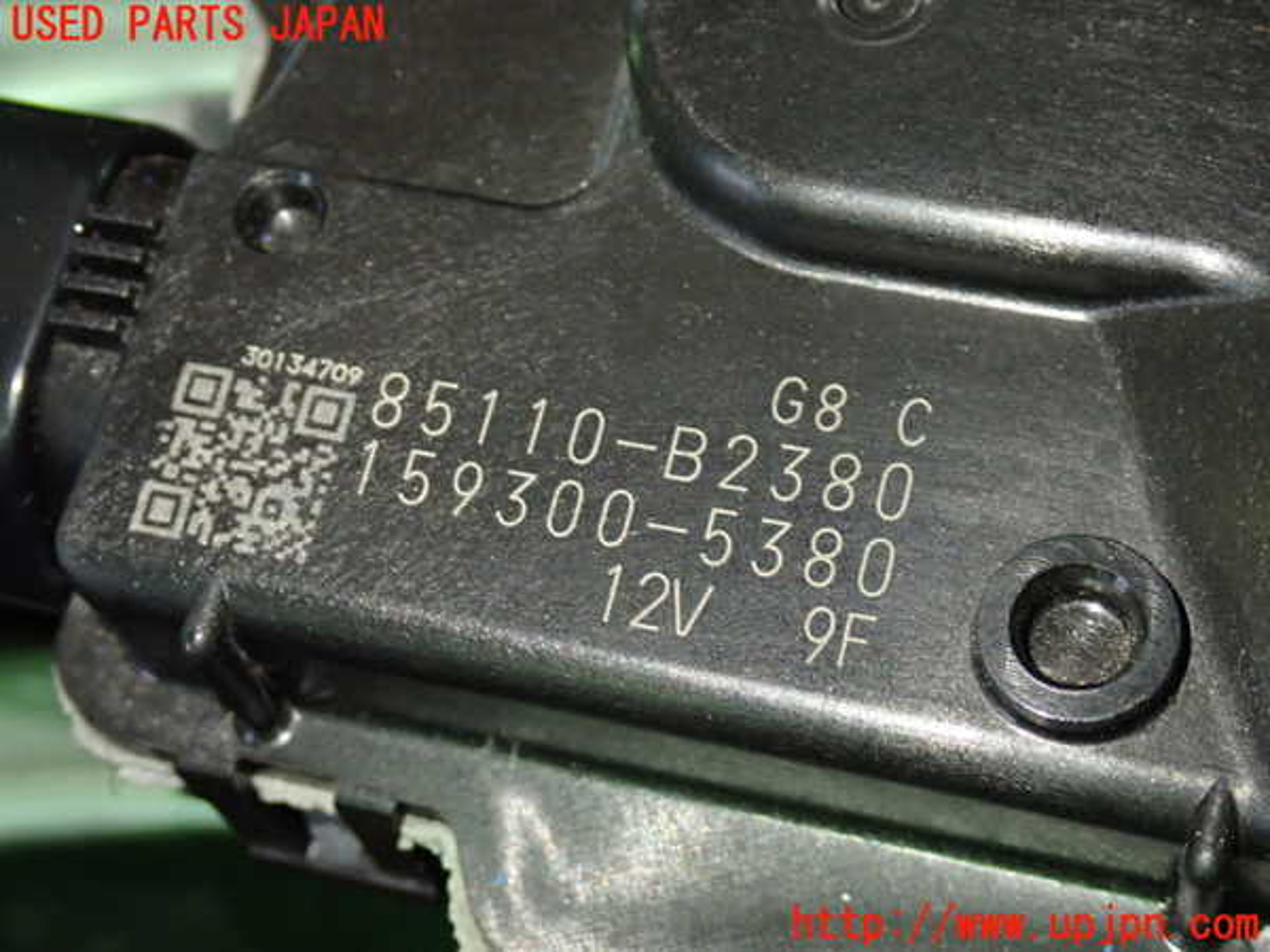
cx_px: 635
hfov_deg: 29.0
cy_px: 476
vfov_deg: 21.9
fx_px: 2458
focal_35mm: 67
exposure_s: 1/30
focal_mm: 11.88
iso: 800
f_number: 3.8
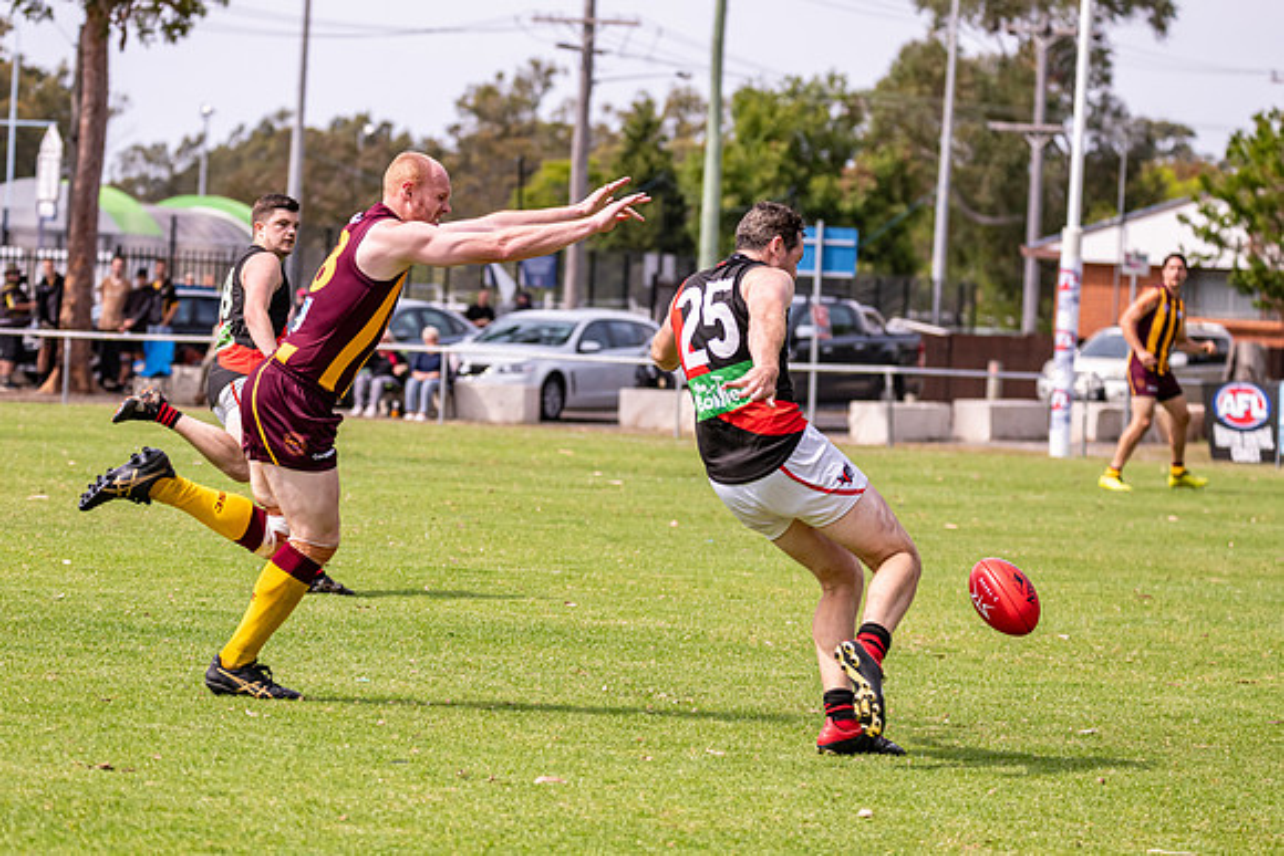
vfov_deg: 7.3
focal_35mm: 188
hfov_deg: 10.9
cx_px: 573
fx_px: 6721
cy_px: 382
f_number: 6.3
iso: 800
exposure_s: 1/2500
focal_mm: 170
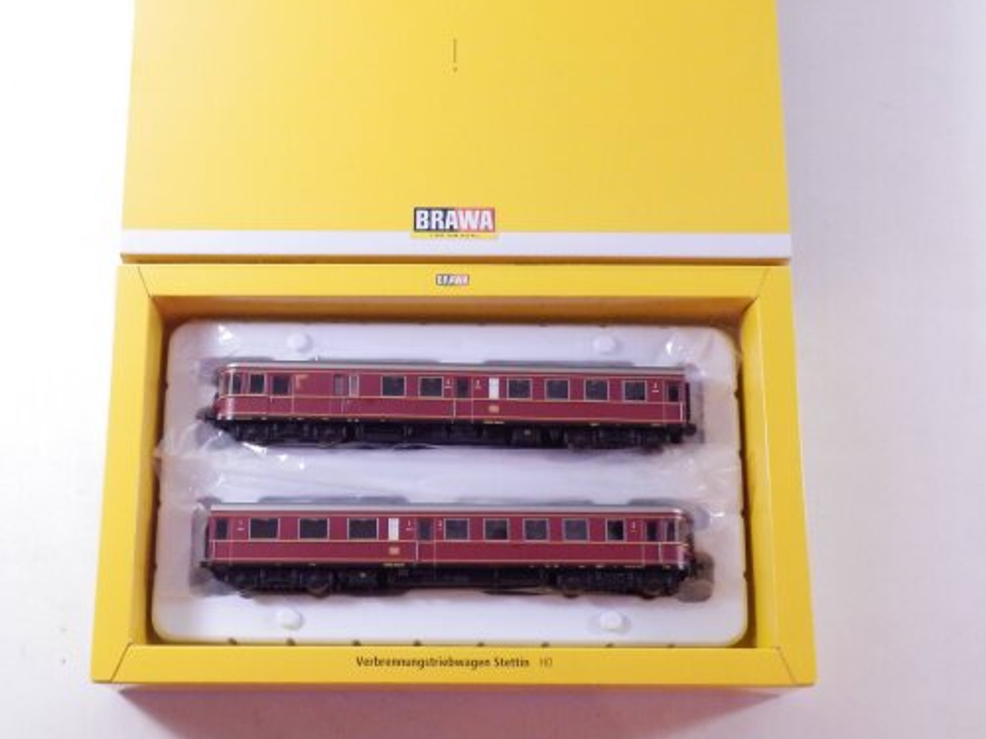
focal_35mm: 54
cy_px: 300
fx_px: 1538
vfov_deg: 27.0
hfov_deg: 35.4
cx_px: 402
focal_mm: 8
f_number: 3.8
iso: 640
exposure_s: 1/160
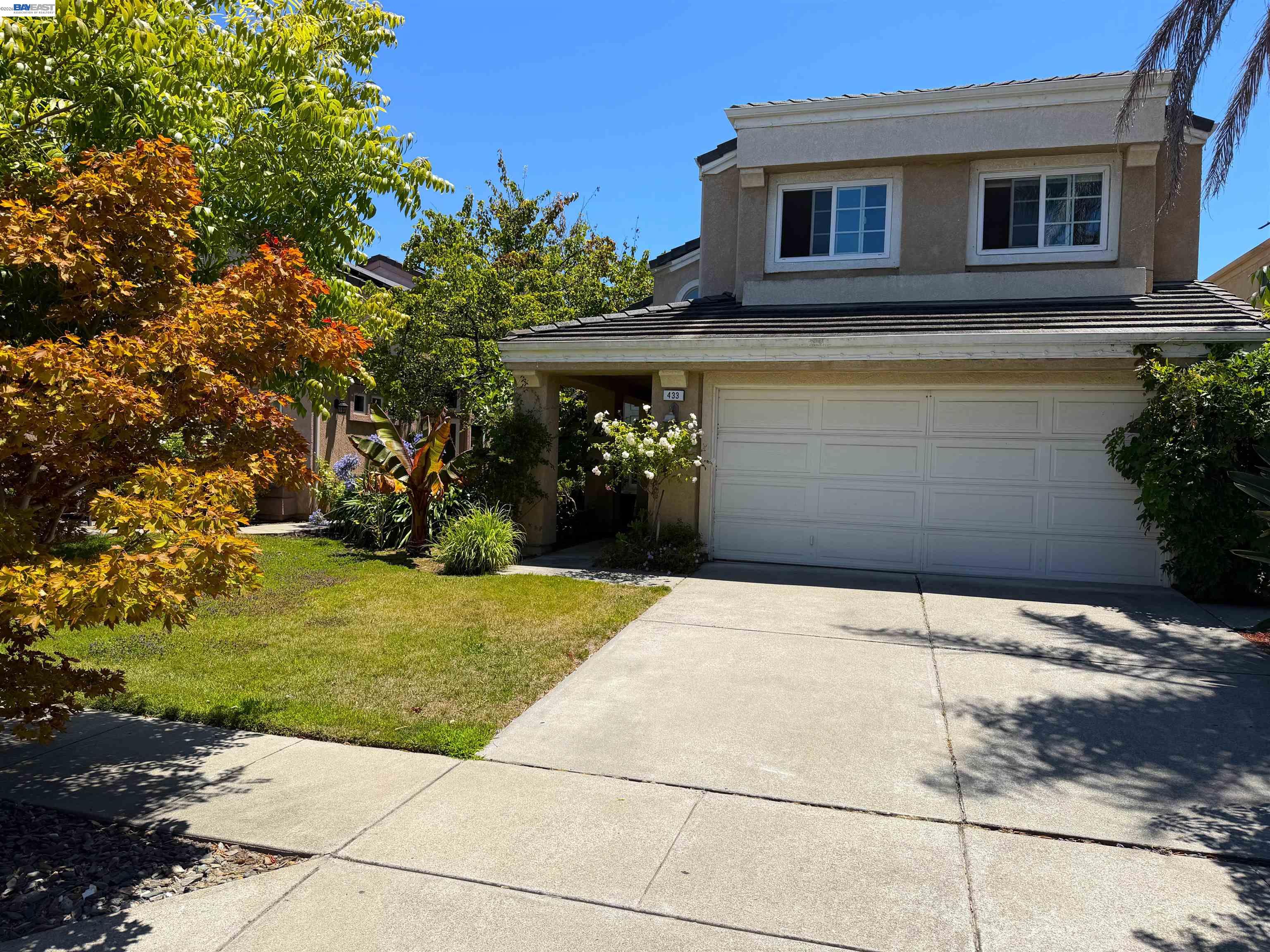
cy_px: 476
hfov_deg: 71.6
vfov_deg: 56.8
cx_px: 635
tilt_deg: -1.0
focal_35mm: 24
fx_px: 881
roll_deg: -1.8
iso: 80
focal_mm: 6.76
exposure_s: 1/3953
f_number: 1.78
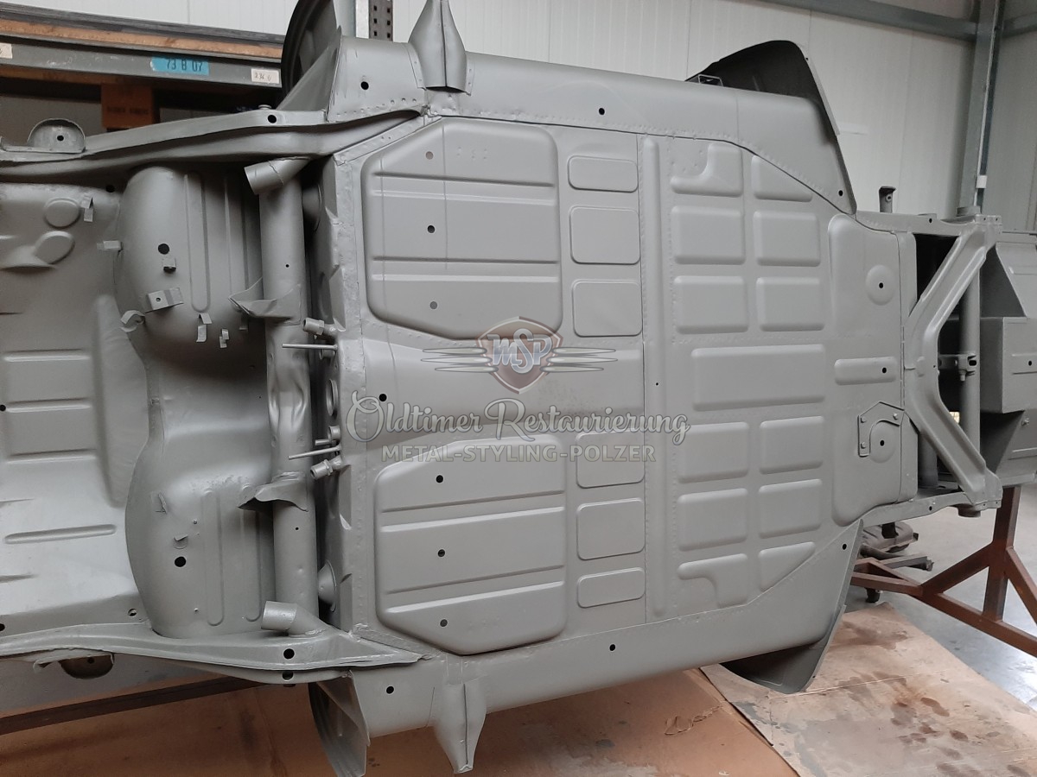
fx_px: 779
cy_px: 388
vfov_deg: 53.1
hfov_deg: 67.3
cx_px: 518
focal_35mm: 26
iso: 200
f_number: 1.7
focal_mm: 3.93
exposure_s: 1/33
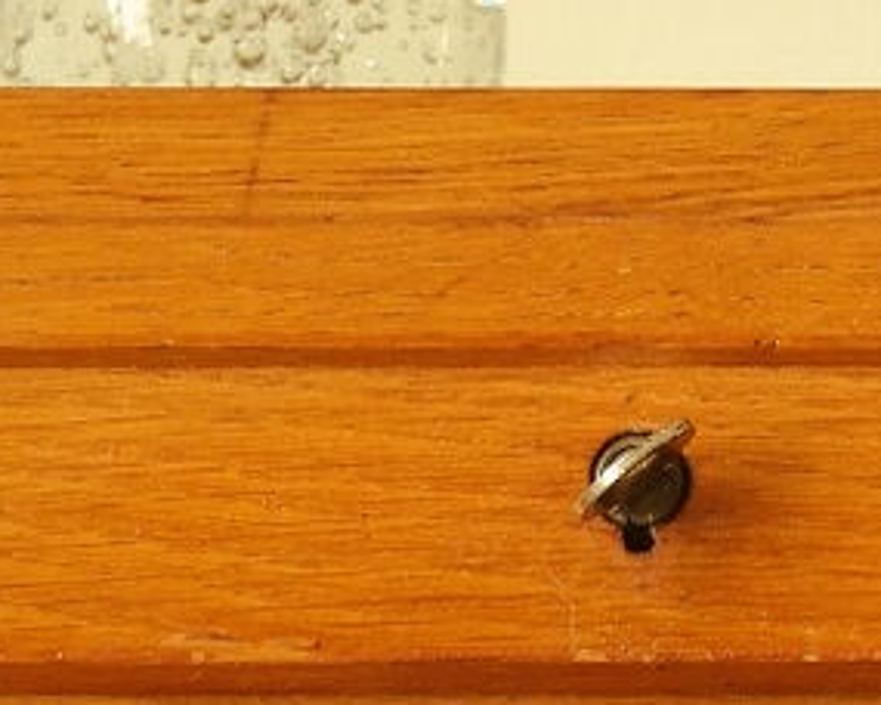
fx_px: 6831
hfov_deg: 7.4
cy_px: 2245
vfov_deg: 5.5
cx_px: 730
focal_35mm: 262
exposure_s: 1/30
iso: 400
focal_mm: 30
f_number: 5.6
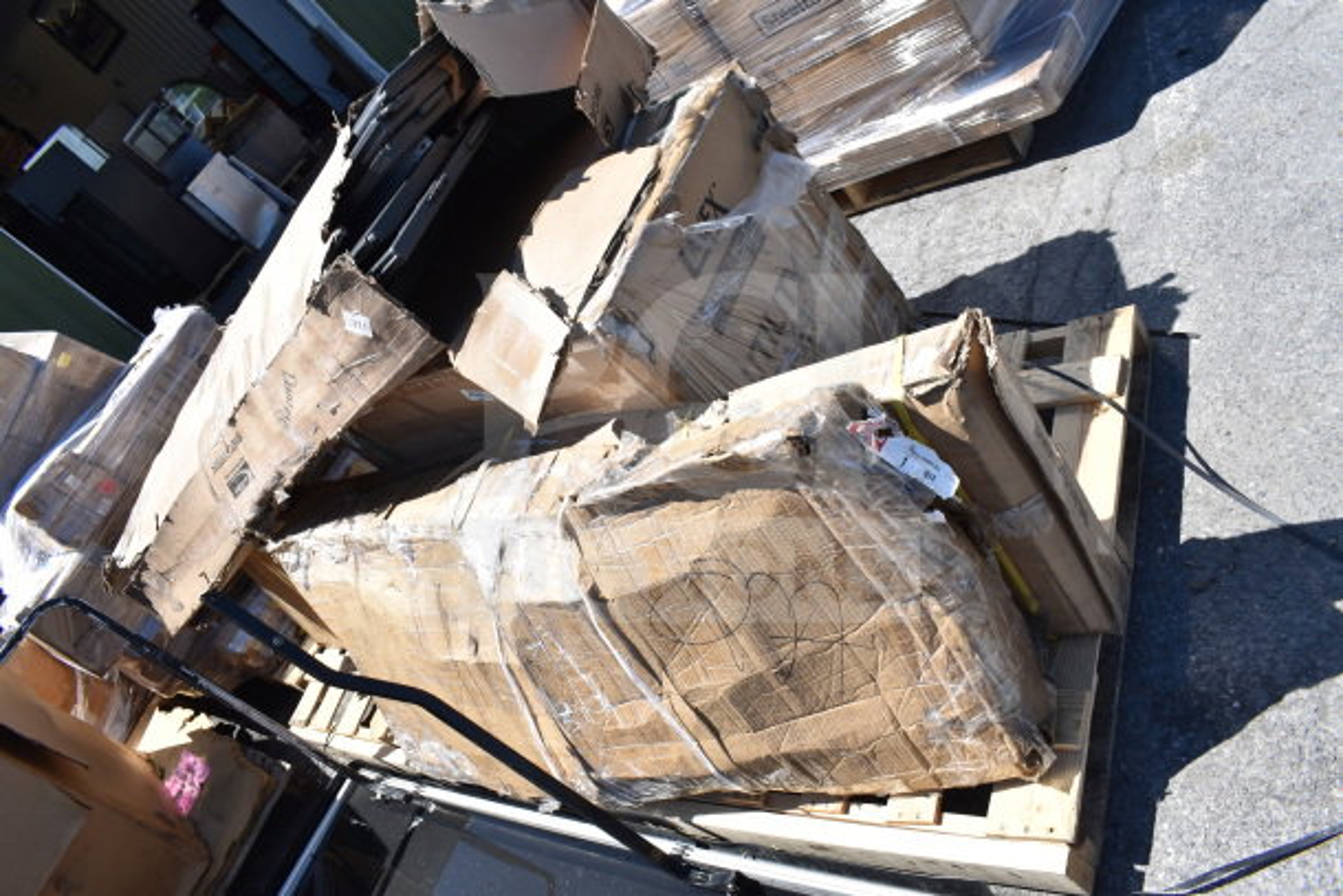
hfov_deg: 67.4
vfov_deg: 48.0
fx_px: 1007
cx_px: 672
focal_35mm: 27
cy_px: 448
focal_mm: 18
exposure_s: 1/250
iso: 200
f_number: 8
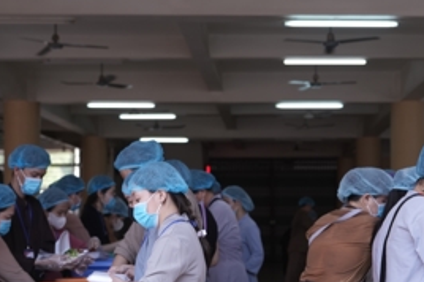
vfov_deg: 15.9
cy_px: 224
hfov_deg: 23.8
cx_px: 288
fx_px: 1000
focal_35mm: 85
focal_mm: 35
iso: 200
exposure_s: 1/160
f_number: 2.8
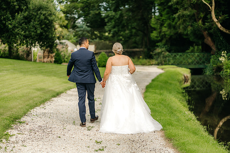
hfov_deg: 23.9
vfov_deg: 16.1
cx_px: 115
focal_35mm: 85
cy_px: 76
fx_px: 543
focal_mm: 85
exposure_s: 1/2500
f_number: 2
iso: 100
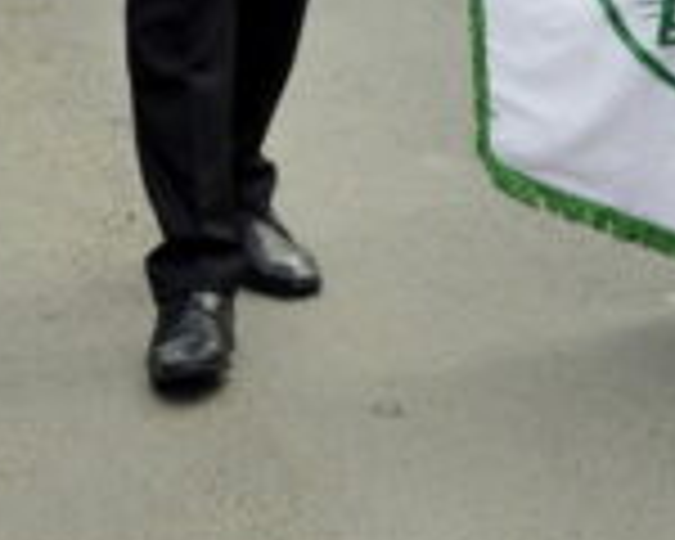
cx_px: 702
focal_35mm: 209
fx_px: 4175
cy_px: -441
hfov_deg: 9.2
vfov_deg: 7.2
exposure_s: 1/160
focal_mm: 32
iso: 200
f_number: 6.3
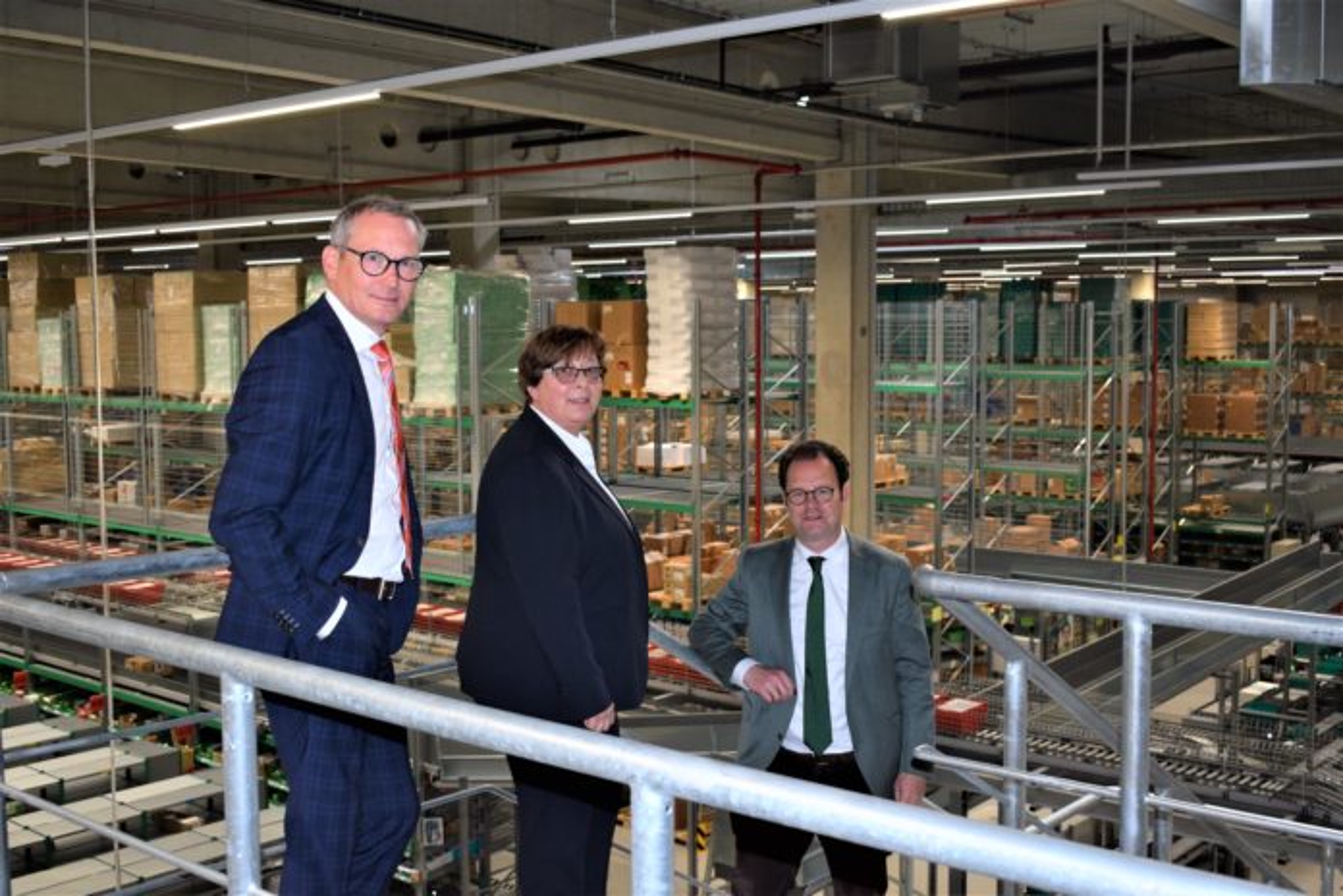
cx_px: 672
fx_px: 1567
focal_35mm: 42
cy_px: 448
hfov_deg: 46.4
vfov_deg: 31.9
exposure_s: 1/100
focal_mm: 28
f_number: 5
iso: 800
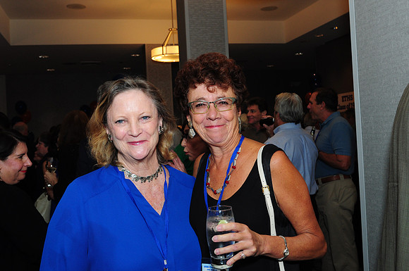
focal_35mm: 40
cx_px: 204
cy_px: 136
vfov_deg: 32.9
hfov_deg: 48.0
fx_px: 459
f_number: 5
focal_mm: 27
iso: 500
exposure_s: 1/60
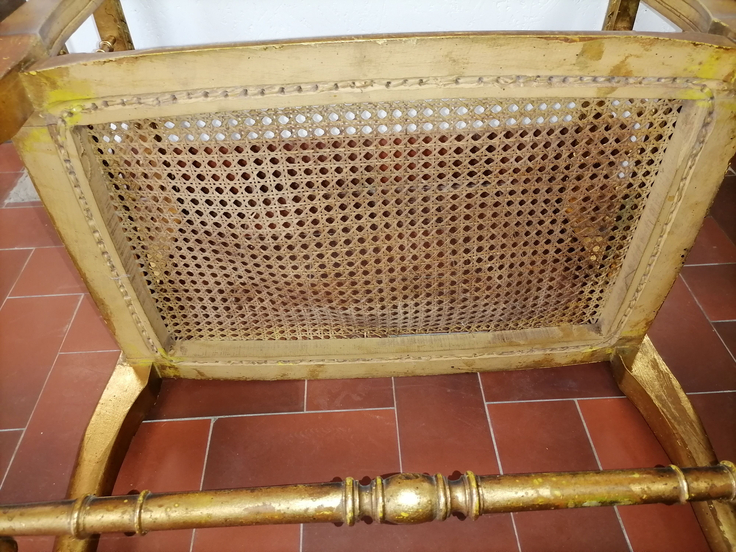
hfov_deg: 67.3
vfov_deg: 53.1
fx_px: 553
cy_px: 276
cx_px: 368
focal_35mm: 26
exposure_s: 1/33.3
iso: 160
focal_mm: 5.4
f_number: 1.8
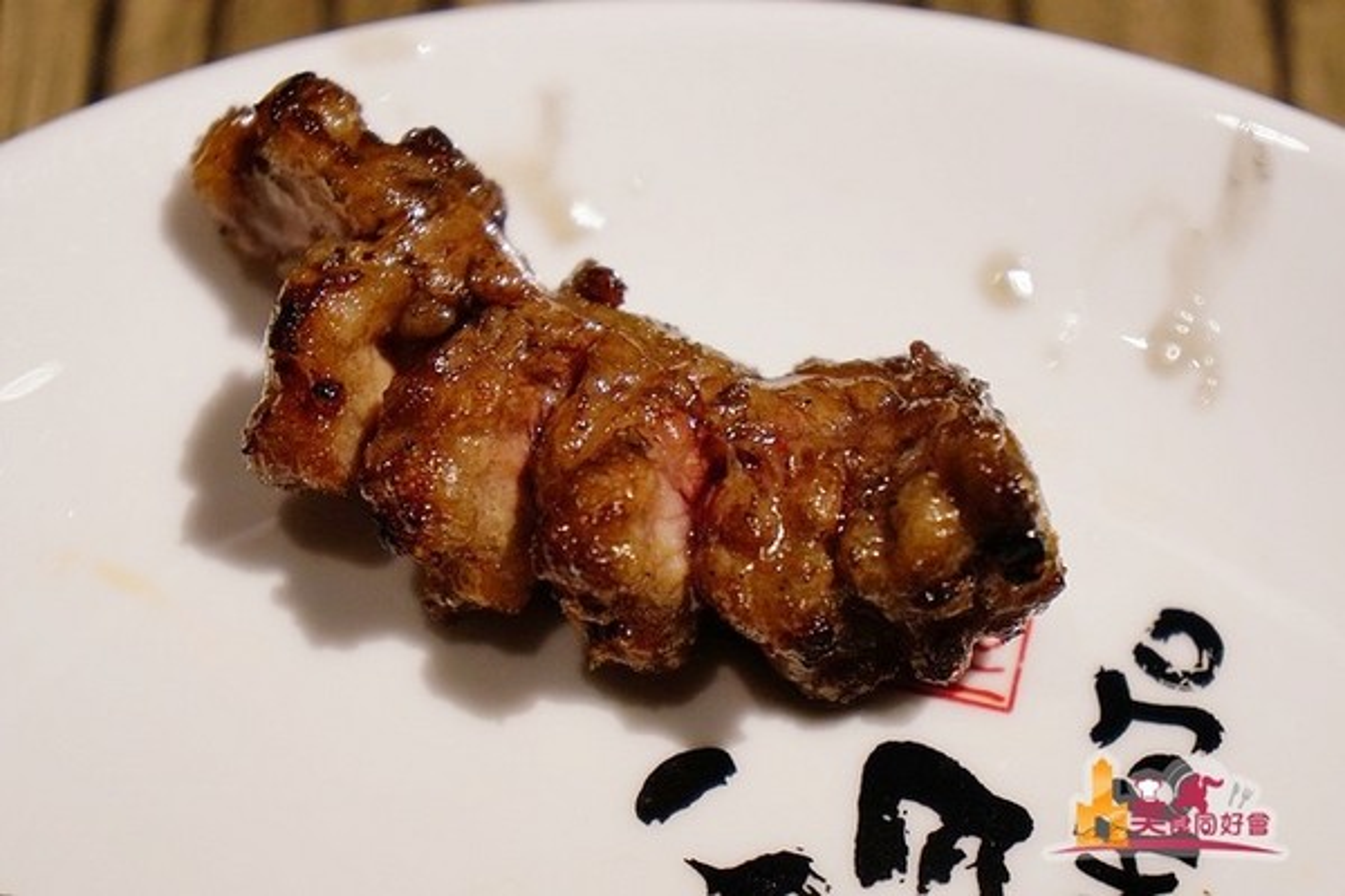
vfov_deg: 16.6
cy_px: 448
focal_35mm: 82
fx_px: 3082
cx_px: 672
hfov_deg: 24.6
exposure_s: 1/100
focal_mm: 55
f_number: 5.6
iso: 1000
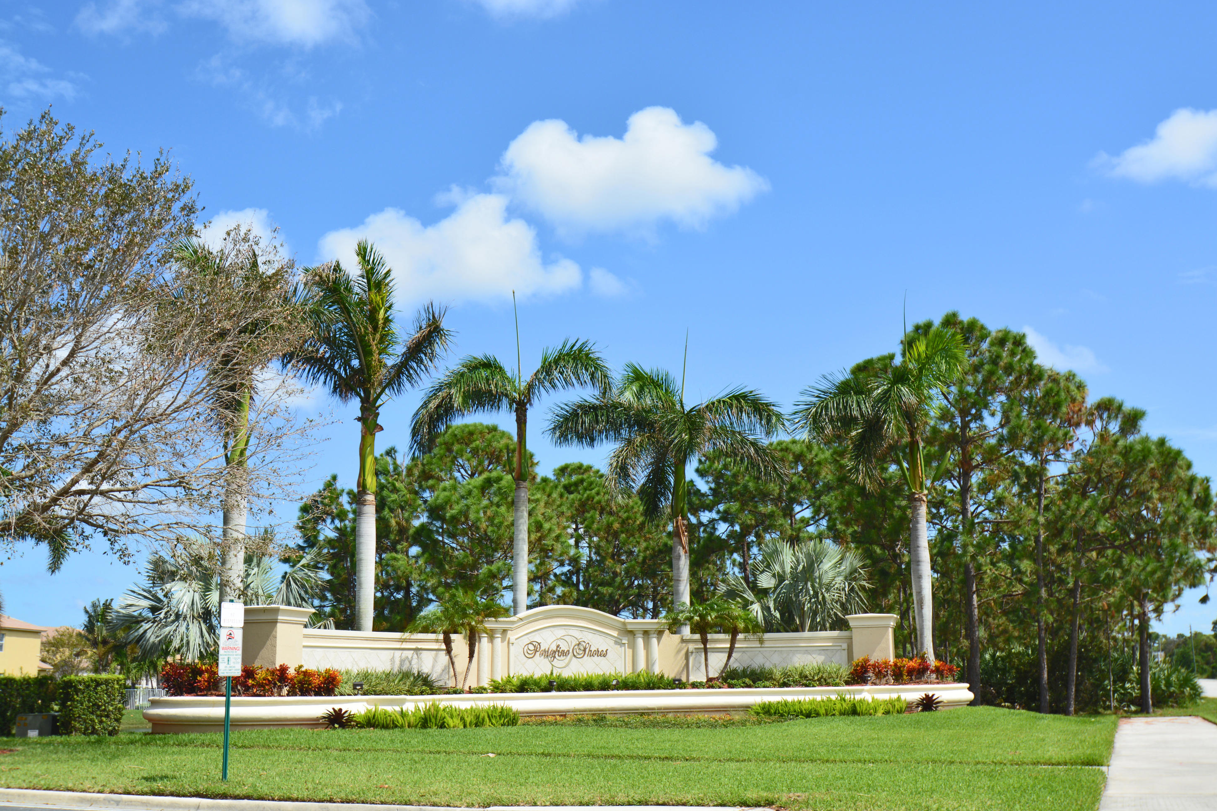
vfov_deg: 35.9
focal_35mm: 37
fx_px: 1251
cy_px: 407
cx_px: 620
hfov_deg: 51.9
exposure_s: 1/250
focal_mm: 24
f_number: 8
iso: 100
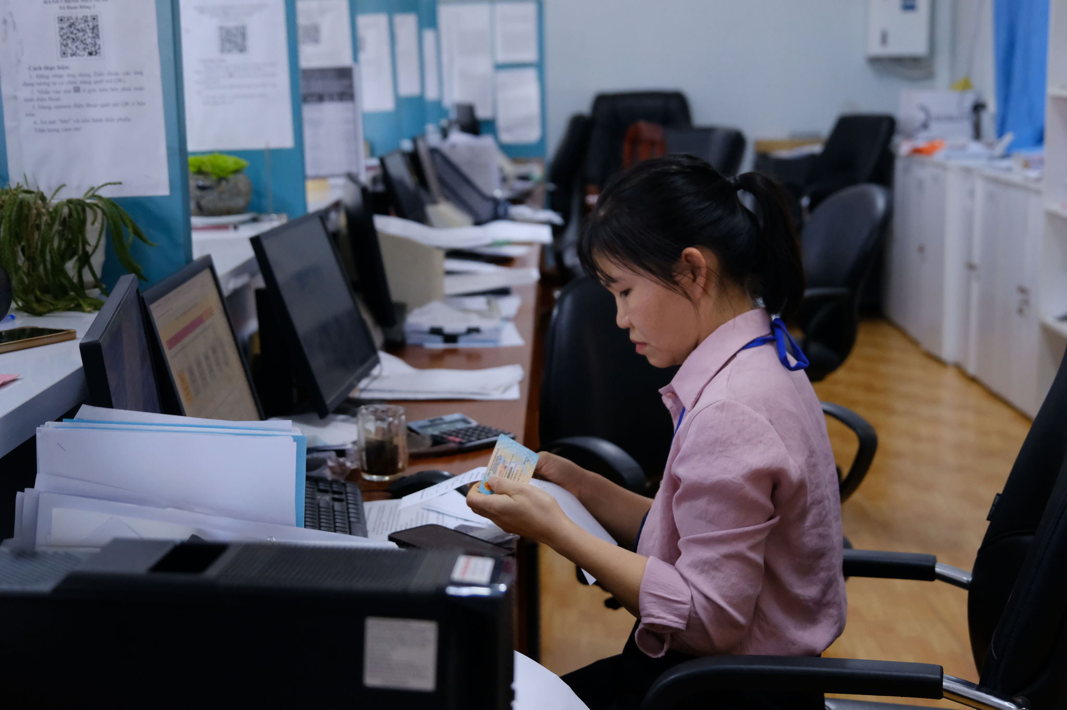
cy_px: 355
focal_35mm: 59
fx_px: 1747
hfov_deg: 34.0
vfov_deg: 23.0
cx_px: 534
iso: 3200
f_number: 4
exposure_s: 1/250
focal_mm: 39.3
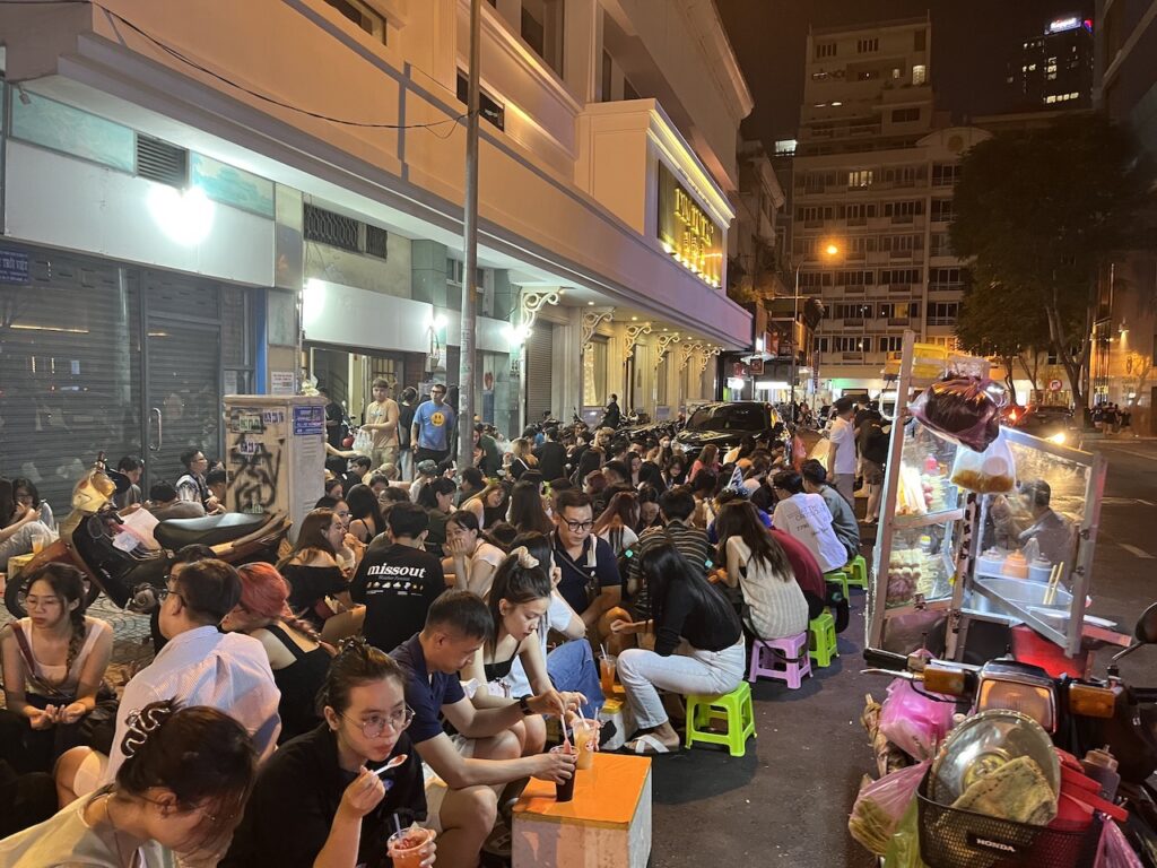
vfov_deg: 53.1
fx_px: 869
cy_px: 434
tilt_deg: -4.0
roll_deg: -1.7
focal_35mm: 26
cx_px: 578
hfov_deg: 67.3
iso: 400
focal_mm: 5.1
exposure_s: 1/33
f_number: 1.6
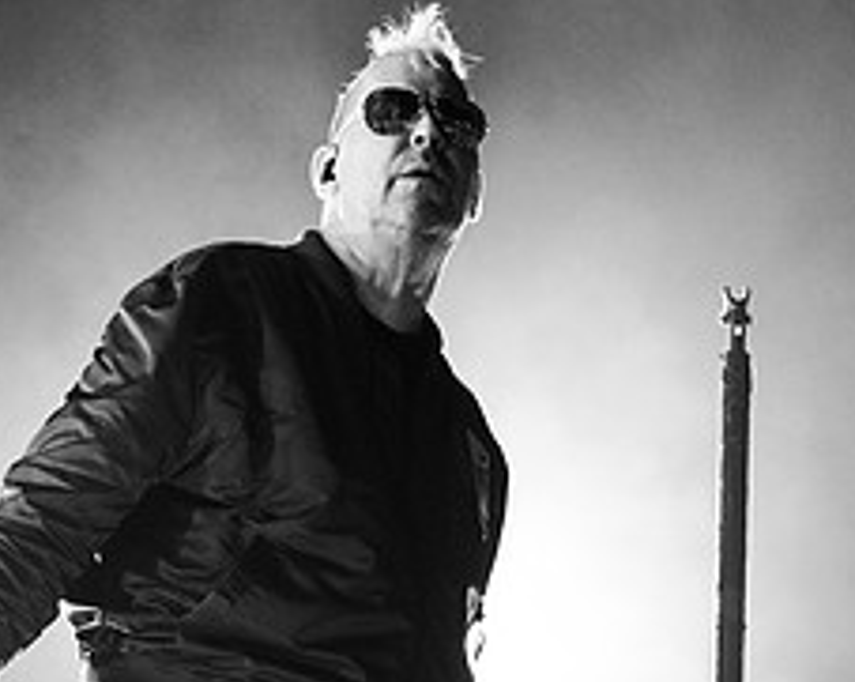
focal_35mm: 120
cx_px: 282
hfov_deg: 16.0
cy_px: 631
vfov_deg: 12.7
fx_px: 3033
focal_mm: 50
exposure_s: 1/400
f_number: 4
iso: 3200
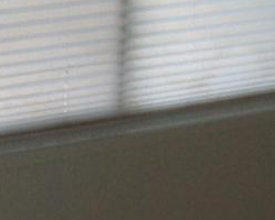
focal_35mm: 187
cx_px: -46
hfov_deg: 10.2
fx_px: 1522
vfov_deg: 8.1
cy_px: 305
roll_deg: +0.8
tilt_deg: -24.2
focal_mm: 4.28
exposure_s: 1/30
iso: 64
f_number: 2.4
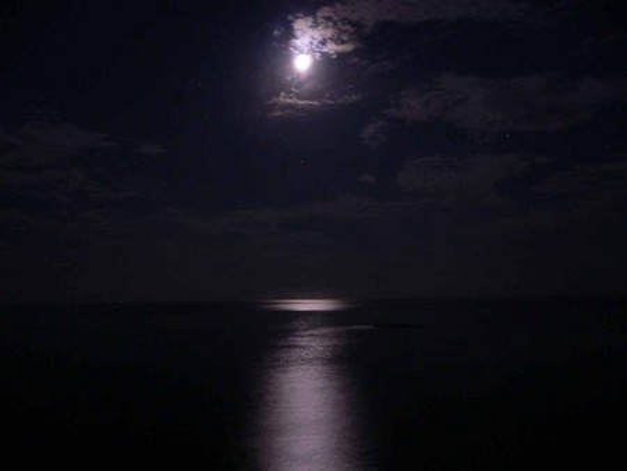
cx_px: 314
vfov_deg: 40.7
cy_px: 236
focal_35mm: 35
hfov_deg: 52.6
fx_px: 634
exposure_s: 8
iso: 100
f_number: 2.8
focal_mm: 5.8
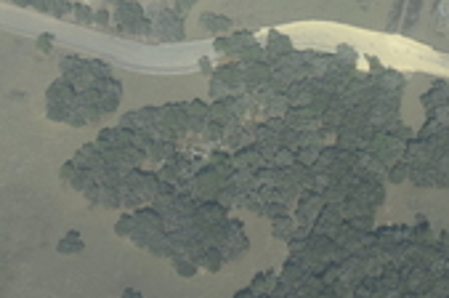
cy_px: -104
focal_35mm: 155
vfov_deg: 8.7
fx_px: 1927
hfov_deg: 13.1
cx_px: 8
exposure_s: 1/320
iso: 200
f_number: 9
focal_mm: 29
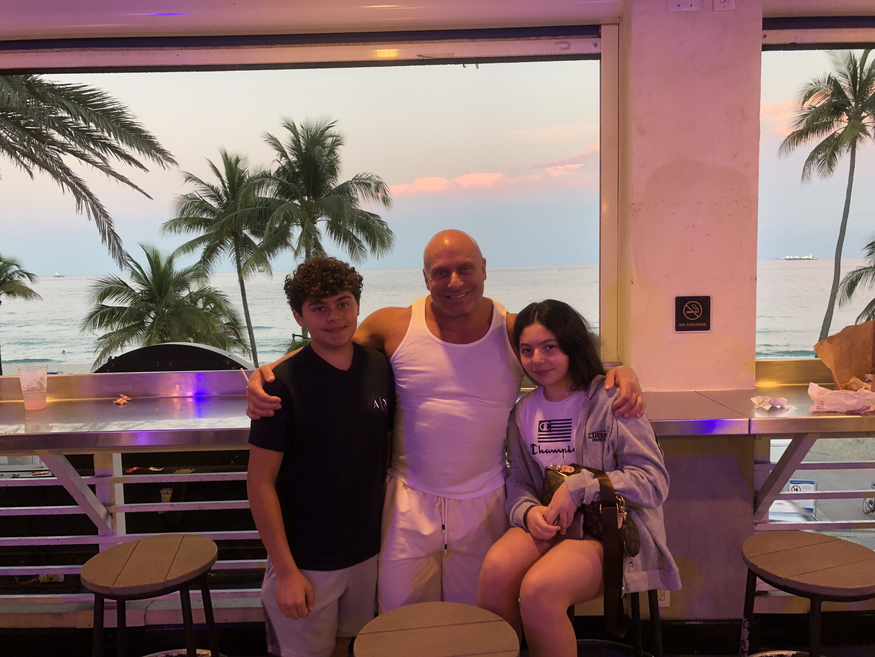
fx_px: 708
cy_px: 328
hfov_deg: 63.4
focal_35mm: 28
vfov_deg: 49.7
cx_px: 438
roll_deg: +2.4
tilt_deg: -4.6
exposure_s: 1/60
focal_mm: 4
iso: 160
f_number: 1.8
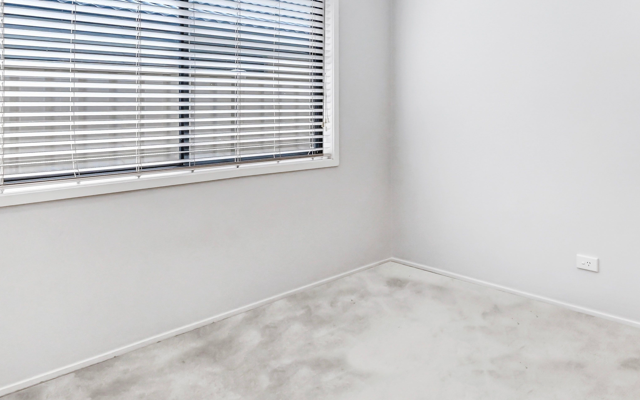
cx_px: 439
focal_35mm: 28
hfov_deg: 64.3
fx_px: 488
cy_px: 122
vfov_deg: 43.7
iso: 3600
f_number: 11
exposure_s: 1/200
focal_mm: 14
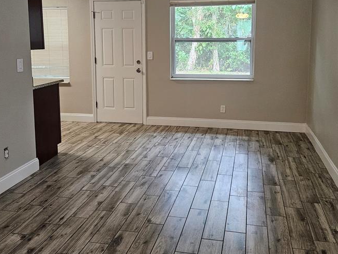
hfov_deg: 51.3
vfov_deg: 39.2
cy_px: 84
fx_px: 352
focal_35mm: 36
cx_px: 184
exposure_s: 1/120
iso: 800
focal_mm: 5.4
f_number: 1.8
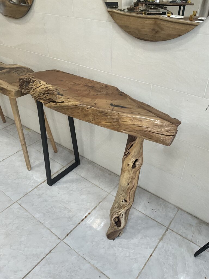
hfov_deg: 48.2
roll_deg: +0.0
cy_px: 140
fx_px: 233
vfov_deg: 61.7
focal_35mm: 29
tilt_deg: -36.9
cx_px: 104
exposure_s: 1/100
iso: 40
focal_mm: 3
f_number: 1.8
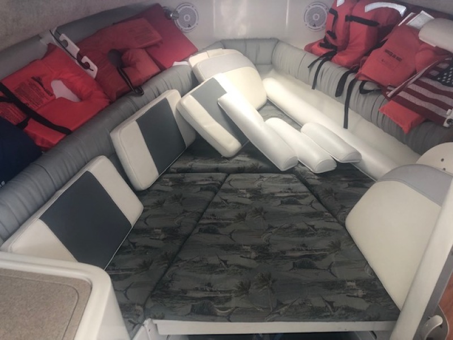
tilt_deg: -29.7
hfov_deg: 63.4
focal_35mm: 28
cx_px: 226
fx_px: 366
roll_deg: +2.4
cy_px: 170
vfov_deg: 49.7
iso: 25
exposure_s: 1/40
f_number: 1.8
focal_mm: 3.99
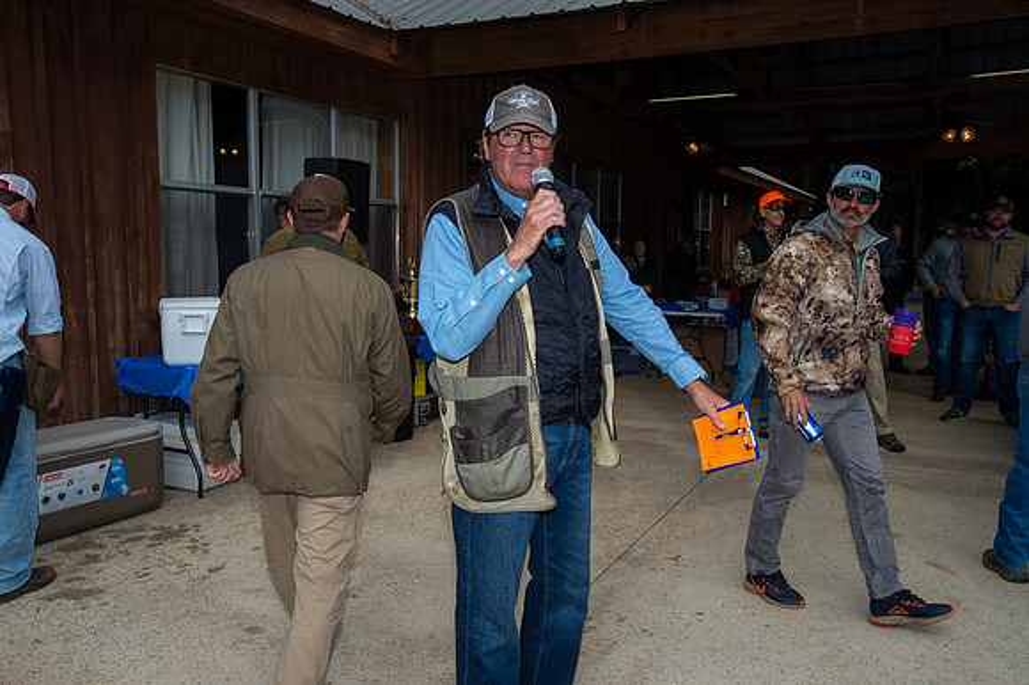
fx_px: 914
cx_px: 514
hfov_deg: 58.7
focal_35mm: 32
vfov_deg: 41.1
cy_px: 342
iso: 200
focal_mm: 32
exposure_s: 1/250
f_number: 10
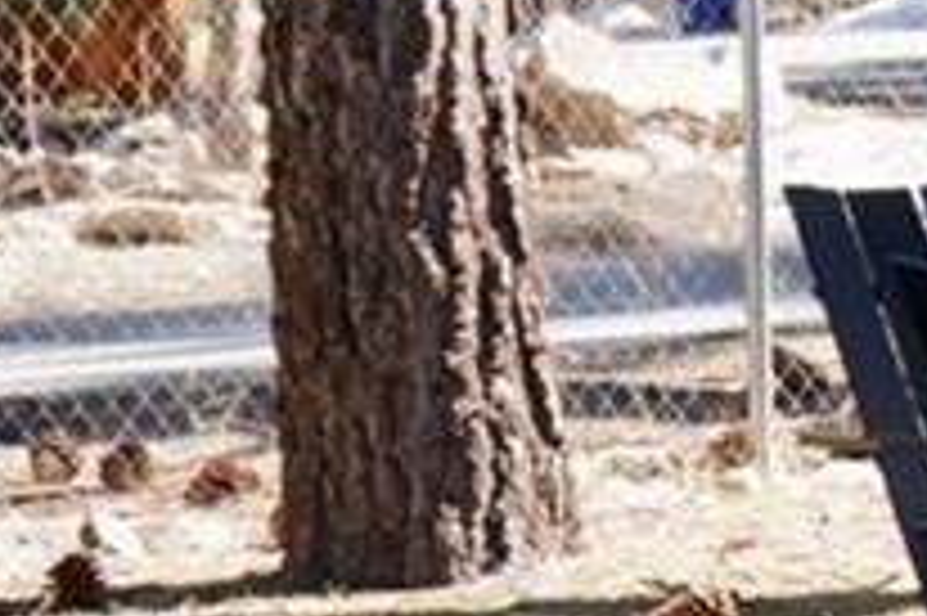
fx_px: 8954
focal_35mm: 348
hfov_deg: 5.8
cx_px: 1768
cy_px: 245
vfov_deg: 3.9
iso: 100
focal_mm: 70
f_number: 6.3
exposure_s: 1/100
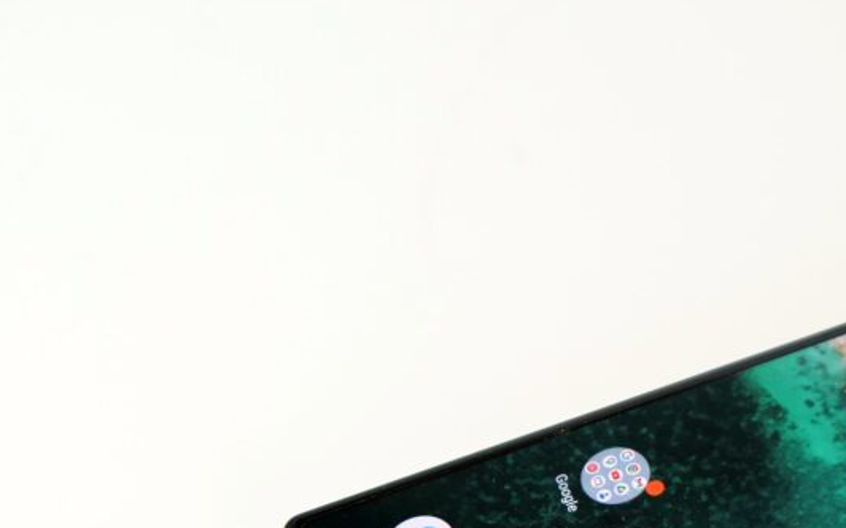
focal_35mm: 81
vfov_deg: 15.7
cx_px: 903
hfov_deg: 24.1
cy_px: 557
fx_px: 1867
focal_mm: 16
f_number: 1.8
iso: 200
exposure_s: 1/100
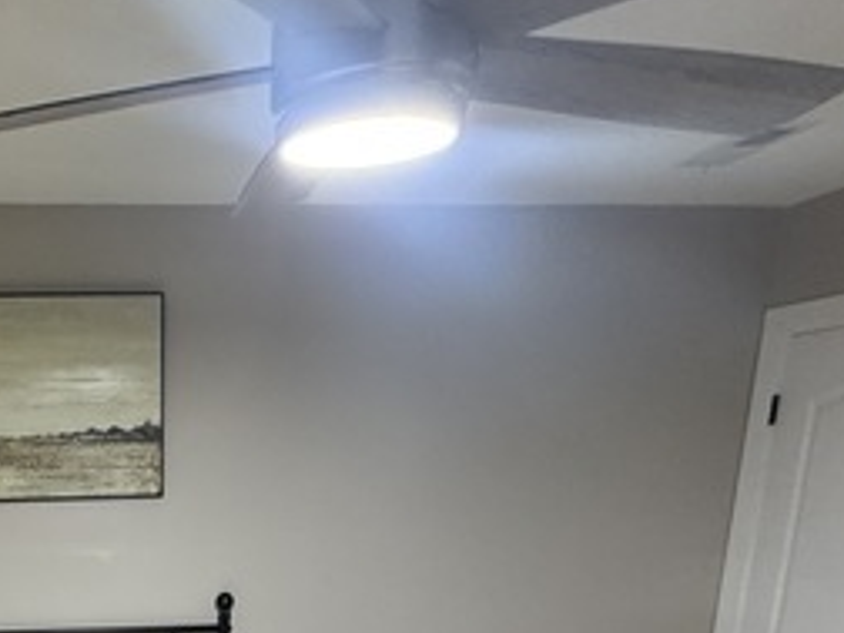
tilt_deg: -14.1
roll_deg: +1.4
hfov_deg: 45.4
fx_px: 902
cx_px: 82
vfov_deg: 33.4
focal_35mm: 37
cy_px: 707
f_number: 2.2
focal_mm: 2.22
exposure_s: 1/60
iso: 250
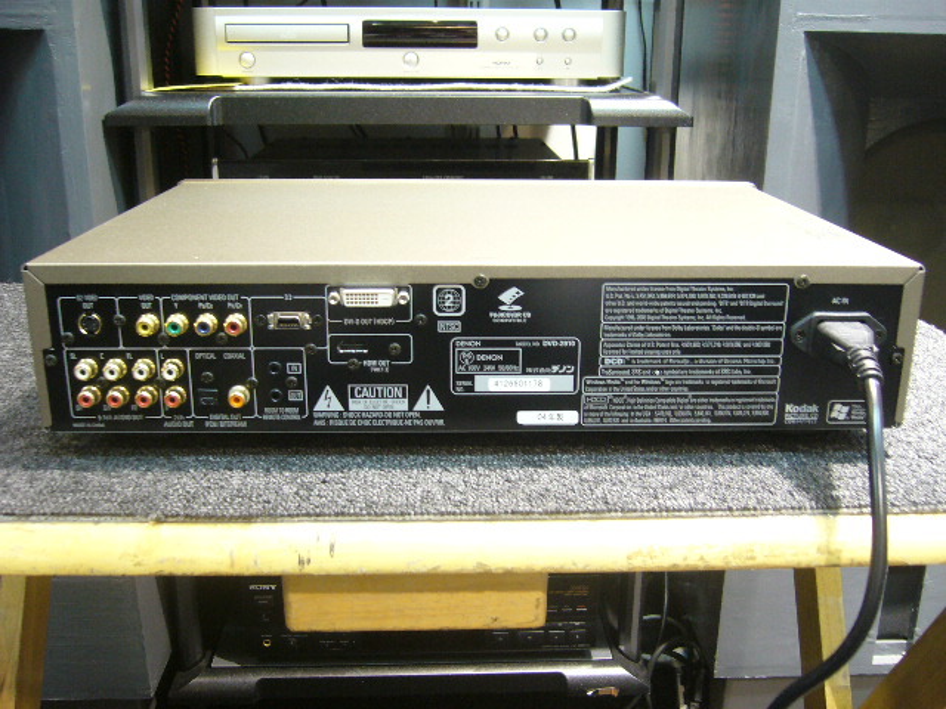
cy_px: 354
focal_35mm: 35
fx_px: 956
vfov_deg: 40.7
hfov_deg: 52.6
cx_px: 473
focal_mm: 5.8
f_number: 2.8
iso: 200
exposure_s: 1/10
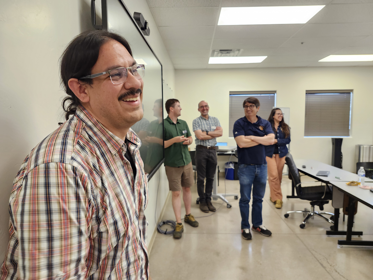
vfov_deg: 58.9
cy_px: 140
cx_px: 186
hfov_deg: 73.9
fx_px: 248
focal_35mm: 23
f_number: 1.8
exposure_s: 1/120
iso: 250
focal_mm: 5.54
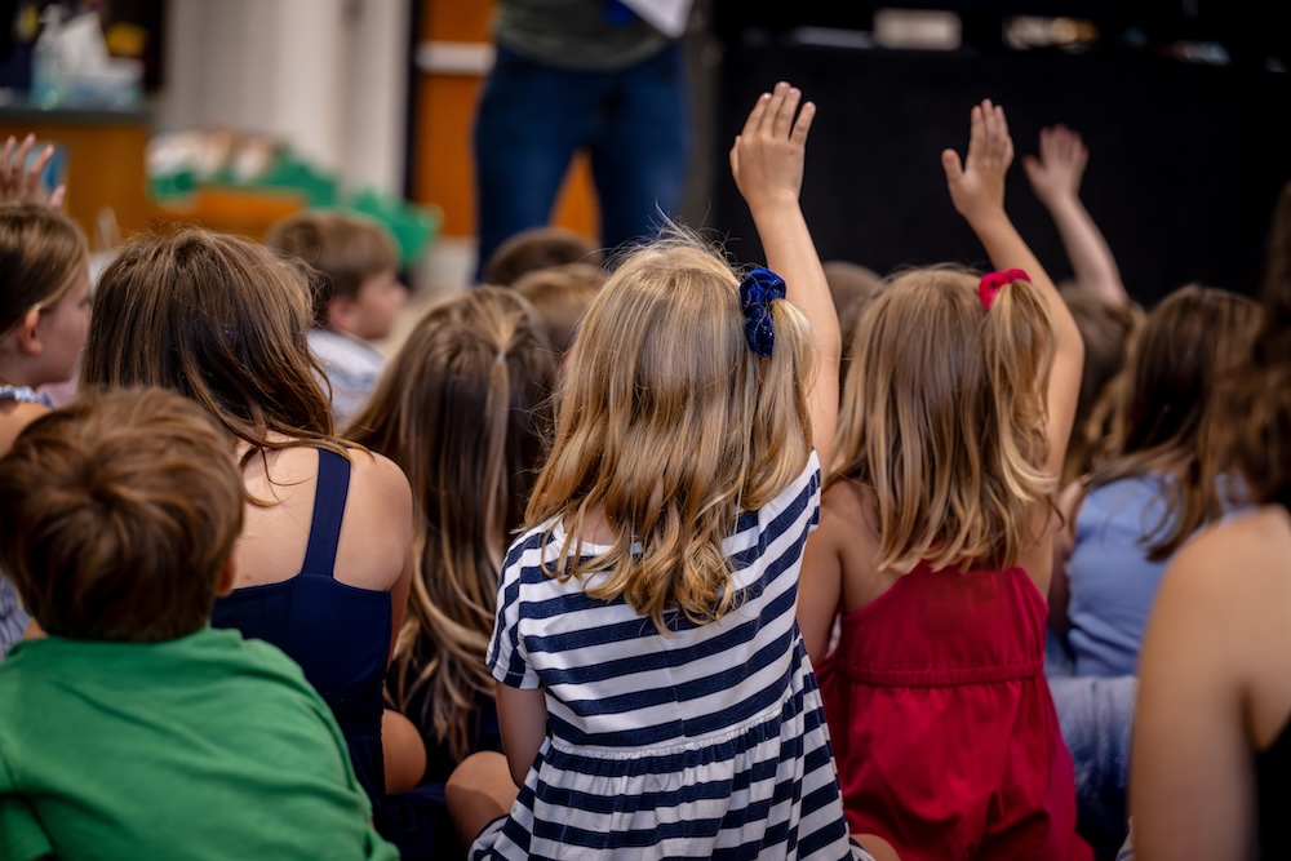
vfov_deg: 13.6
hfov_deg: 20.2
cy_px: 430
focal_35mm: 101
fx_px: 3622
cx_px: 646
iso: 1600
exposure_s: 1/250
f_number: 2.8
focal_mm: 101
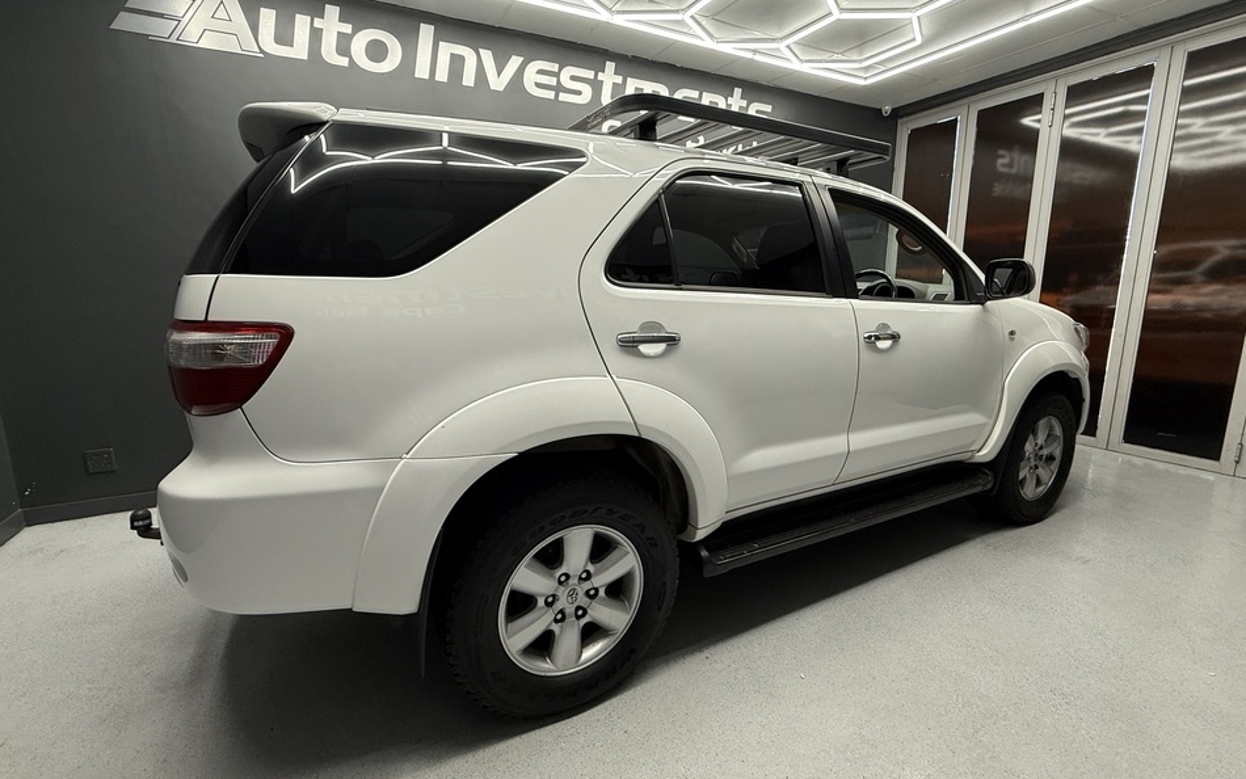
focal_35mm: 16
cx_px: 615
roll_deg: +0.8
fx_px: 543
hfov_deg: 97.8
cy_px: 386
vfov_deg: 71.3
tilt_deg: -9.5
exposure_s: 1/100
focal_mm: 2.22
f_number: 2.2
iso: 160
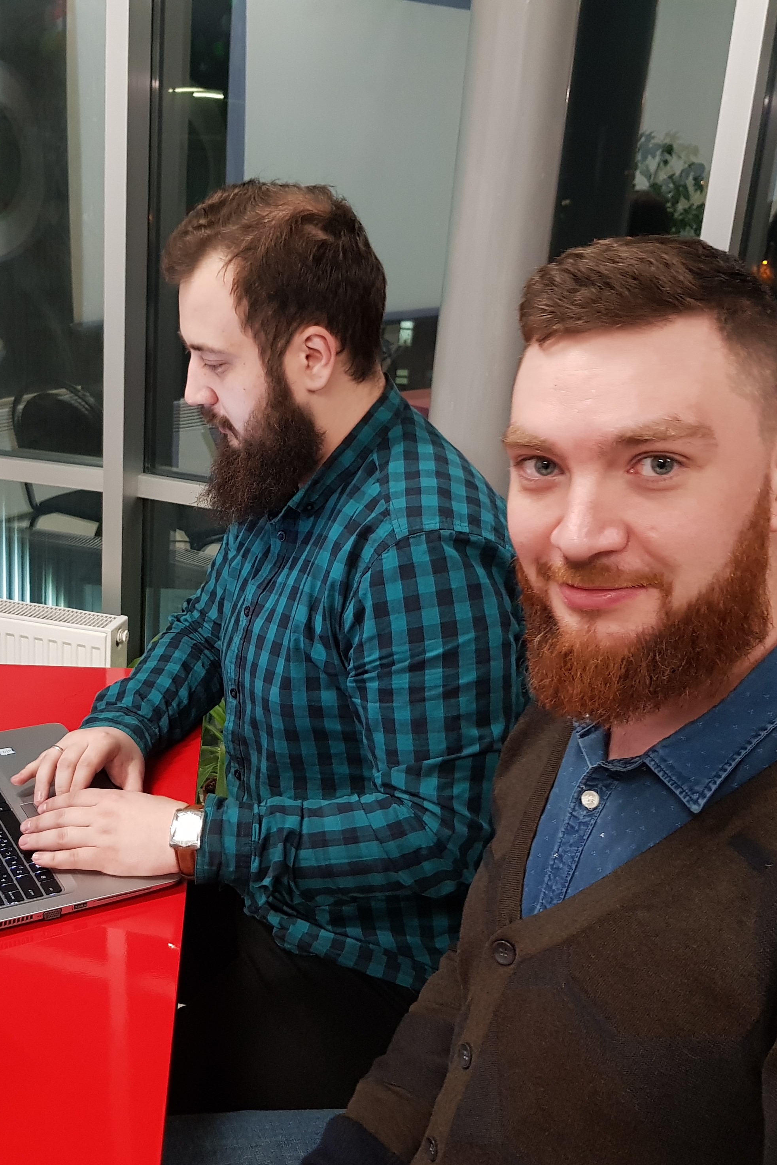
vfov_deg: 51.9
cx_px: 269
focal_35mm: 37
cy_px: 597
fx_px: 1198
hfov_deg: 35.6
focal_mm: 4.2
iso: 200
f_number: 1.7
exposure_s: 1/15
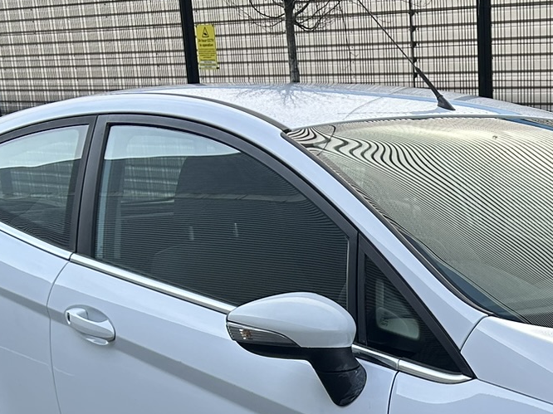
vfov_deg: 17.3
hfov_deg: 23.3
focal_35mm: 80
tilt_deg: -19.7
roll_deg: +0.4
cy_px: 545
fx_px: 1278
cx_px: 573
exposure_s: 1/1344
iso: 50
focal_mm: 5.7
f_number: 1.5
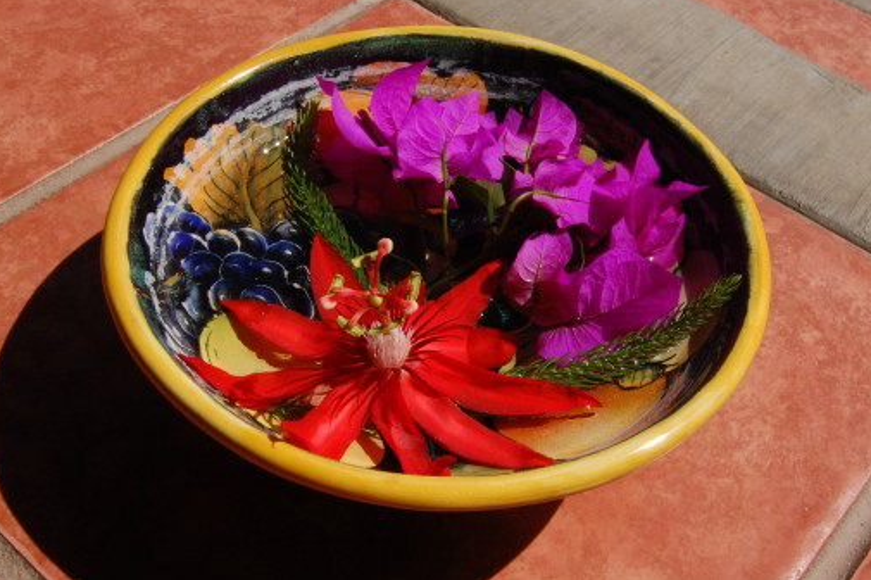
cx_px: 438
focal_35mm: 49
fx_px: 1185
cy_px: 269
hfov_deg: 40.4
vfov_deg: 27.5
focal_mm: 30
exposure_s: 1/200
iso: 400
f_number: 20
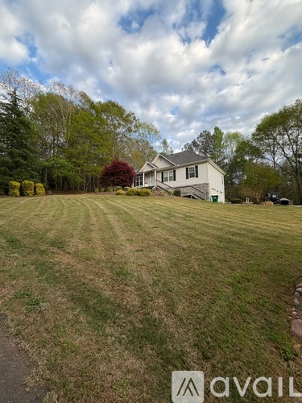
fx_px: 163
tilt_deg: +4.1
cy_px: 202
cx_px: 151
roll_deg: -0.3
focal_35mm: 14
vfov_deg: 102.1
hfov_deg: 85.7
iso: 64
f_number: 2.2
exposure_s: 1/502
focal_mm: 2.22
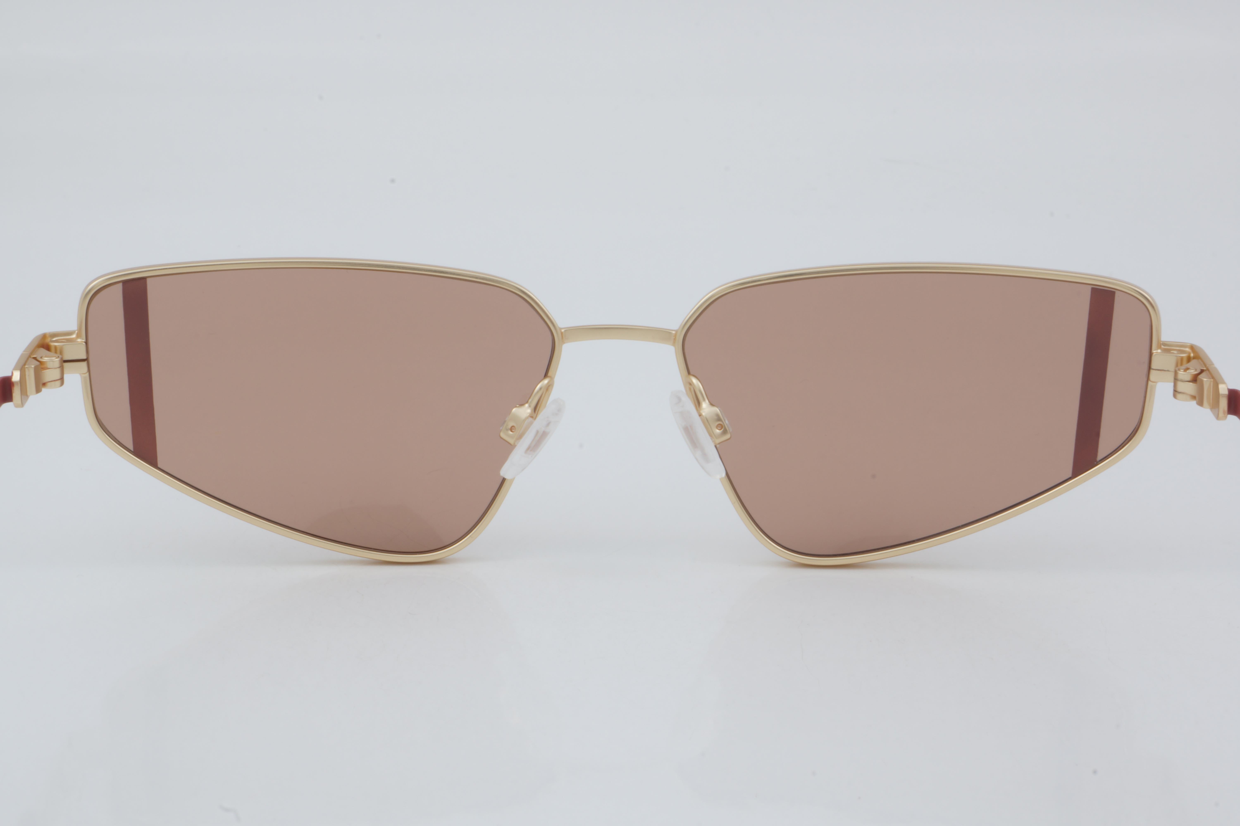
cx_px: 620
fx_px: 2841
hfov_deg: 24.6
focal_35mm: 82
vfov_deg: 16.6
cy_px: 413
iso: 100
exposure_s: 1/3
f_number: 32
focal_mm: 55
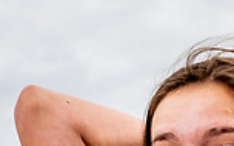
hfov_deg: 9.7
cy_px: 343
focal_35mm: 213
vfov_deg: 5.9
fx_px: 1358
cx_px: 253
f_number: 6.7
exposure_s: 1/125
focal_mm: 47
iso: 100
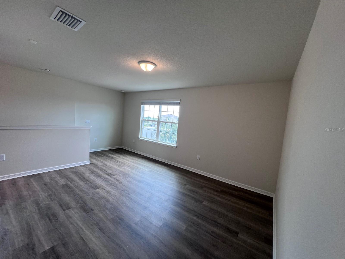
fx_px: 130
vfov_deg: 89.9
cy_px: 130
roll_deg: -4.2
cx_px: 172
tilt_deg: -4.3
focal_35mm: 13
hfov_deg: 106.2
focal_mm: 1.57
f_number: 1.8
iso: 80
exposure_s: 1/120
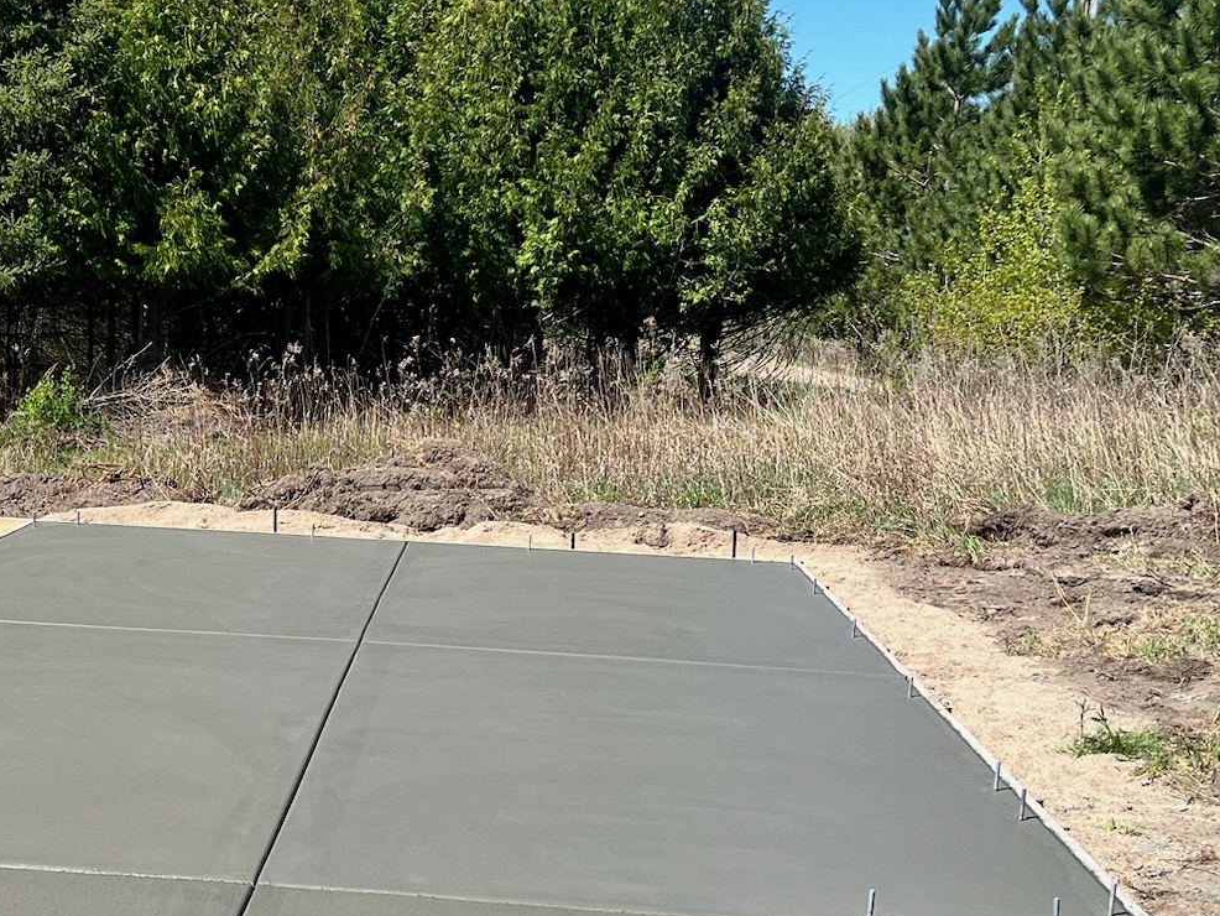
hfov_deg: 34.9
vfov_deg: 27.0
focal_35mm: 54
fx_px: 1904
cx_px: 340
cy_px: 508
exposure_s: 1/4115
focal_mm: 5.7
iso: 50
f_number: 1.5
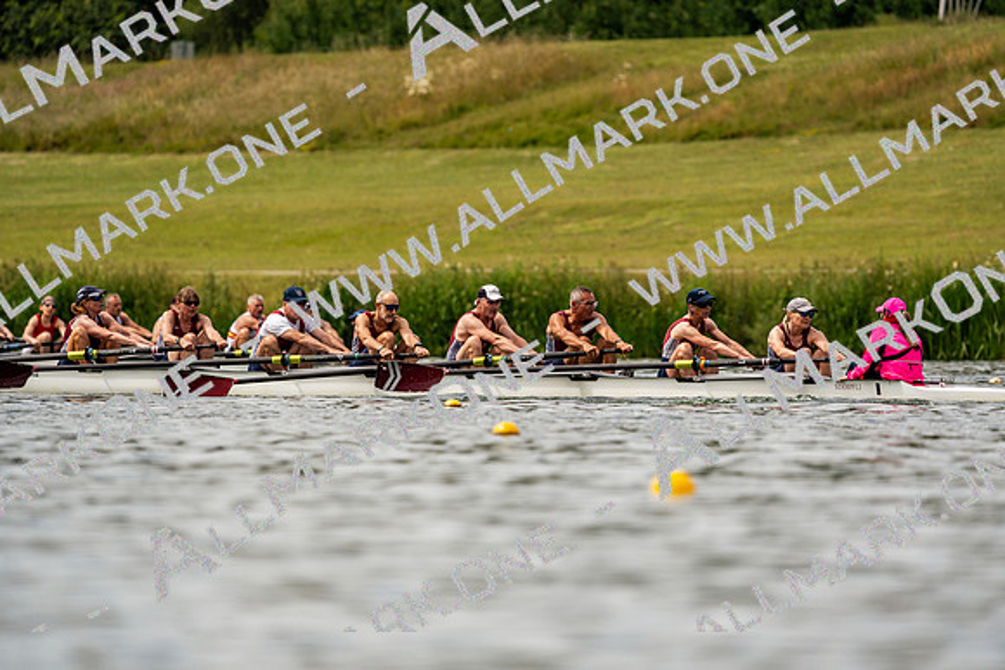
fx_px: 13654
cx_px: 502
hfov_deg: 4.2
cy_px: 335
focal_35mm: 489
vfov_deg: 2.8
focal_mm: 489
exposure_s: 1/2000
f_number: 6.3
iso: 200
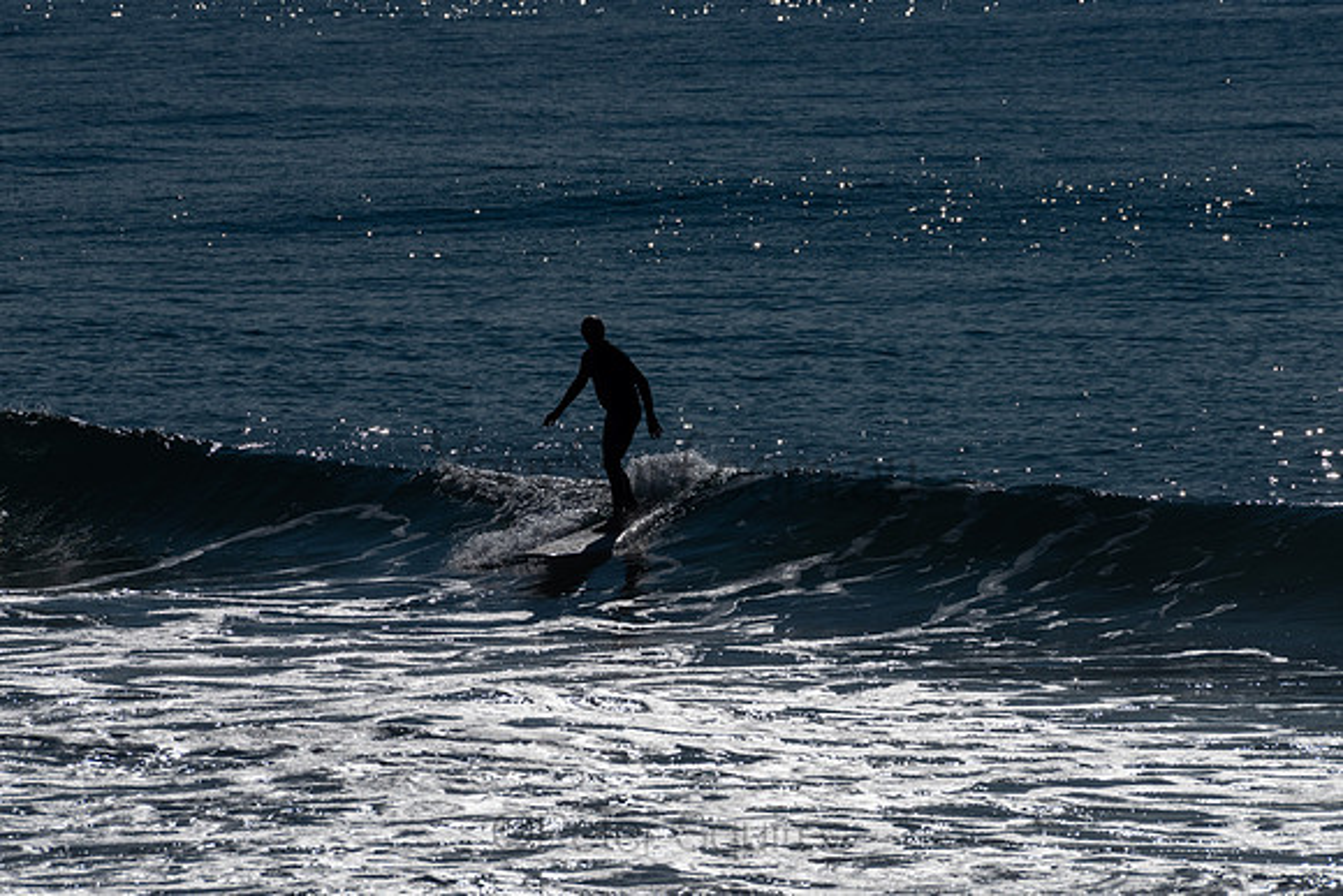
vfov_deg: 2.3
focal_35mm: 599
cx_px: 687
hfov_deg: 3.4
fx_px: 22334
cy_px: 438
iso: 64
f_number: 13
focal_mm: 500
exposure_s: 1/1000
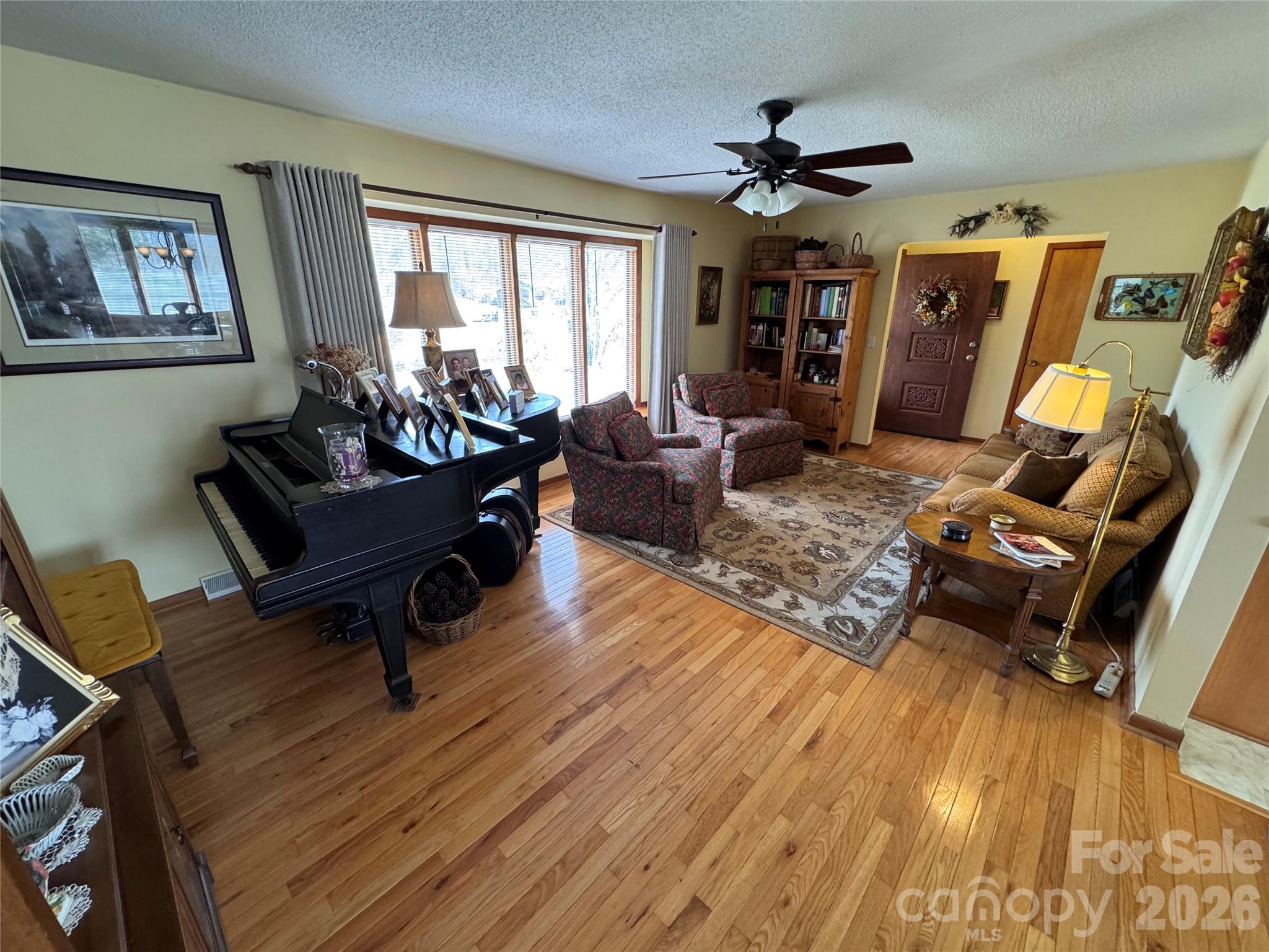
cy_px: 476
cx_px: 634
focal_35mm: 14
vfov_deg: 85.7
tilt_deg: -20.0
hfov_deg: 102.1
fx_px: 513
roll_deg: -0.6
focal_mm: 2.22
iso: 250
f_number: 2.2
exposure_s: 1/120
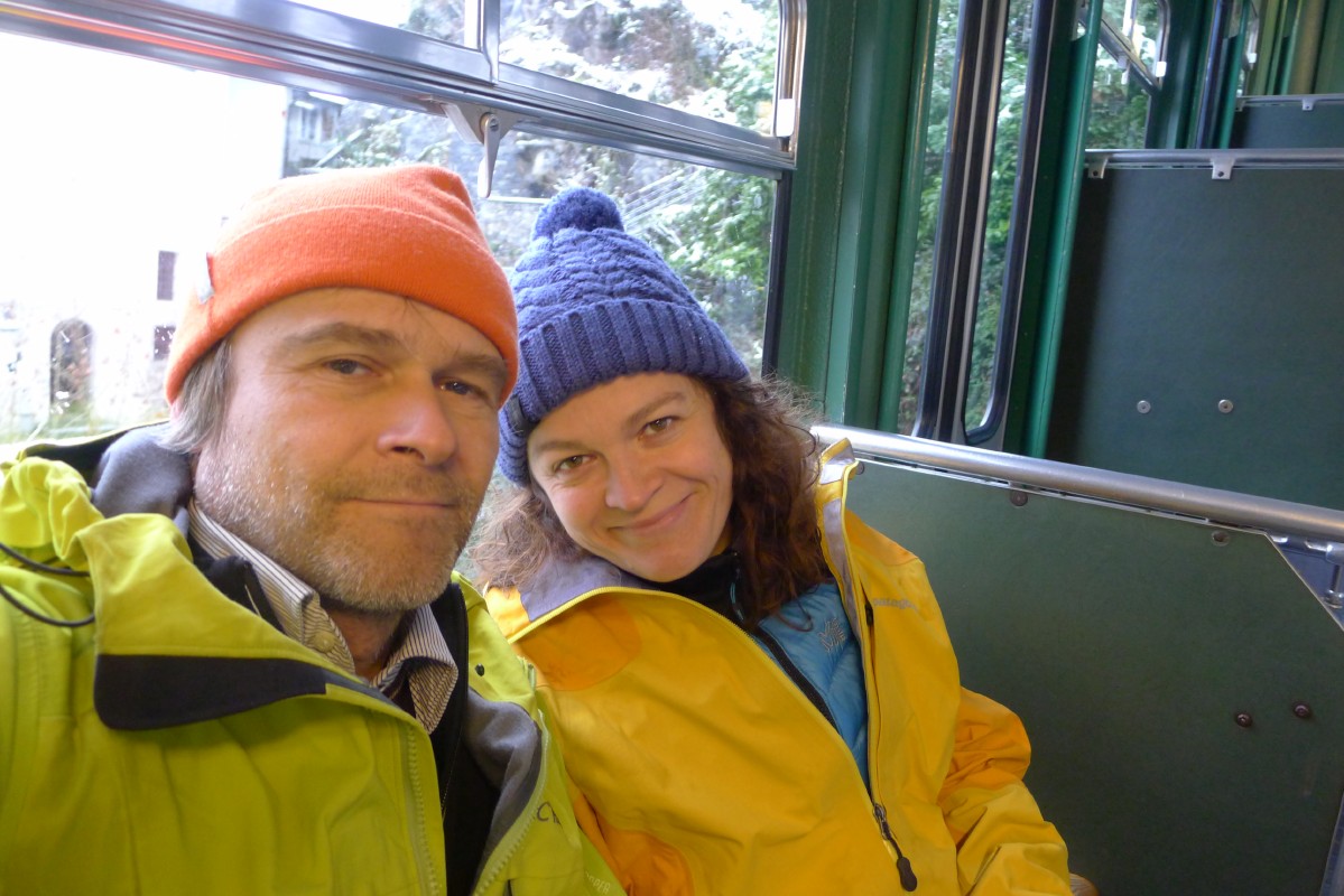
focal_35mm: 24
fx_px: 896
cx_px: 672
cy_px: 448
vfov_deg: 53.2
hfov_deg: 73.7
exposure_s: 1/60
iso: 400
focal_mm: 5.1
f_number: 2
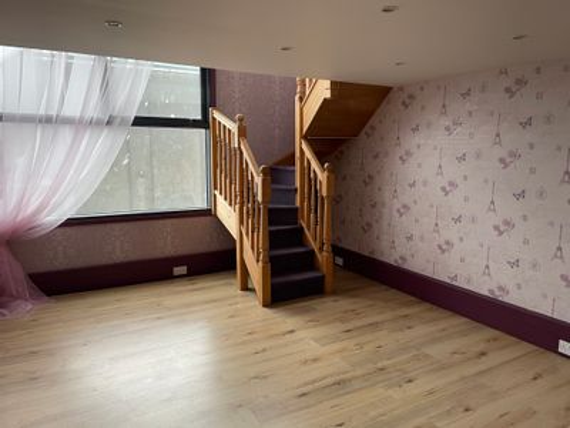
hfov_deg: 67.3
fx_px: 428
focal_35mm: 26
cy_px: 214
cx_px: 285
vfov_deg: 53.1
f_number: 1.6
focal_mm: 4.2
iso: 80
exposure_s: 1/50
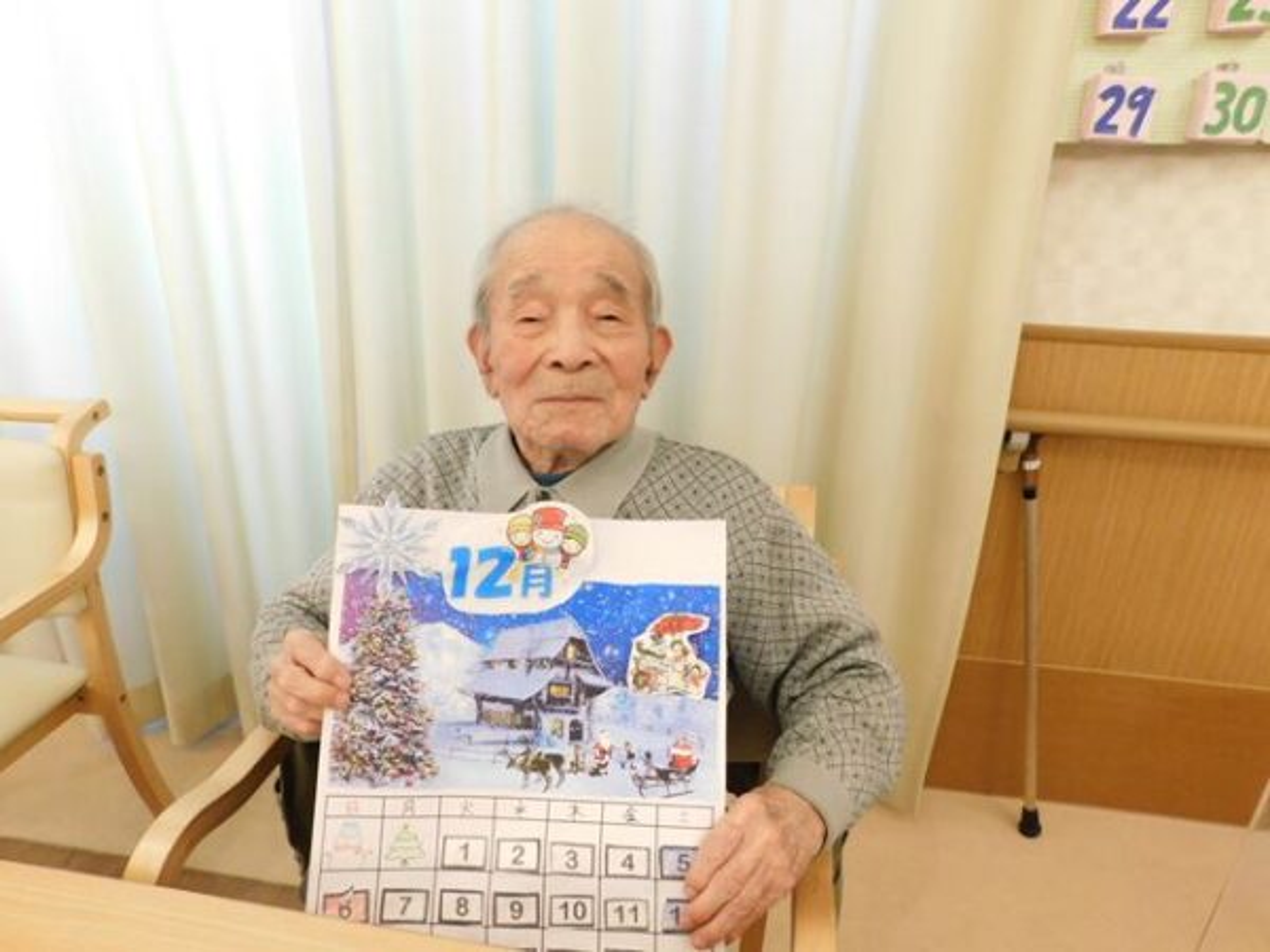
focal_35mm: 23
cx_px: 635
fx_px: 844
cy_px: 476
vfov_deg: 58.9
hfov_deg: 73.9
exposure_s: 1/30
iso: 400
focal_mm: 4
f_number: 3
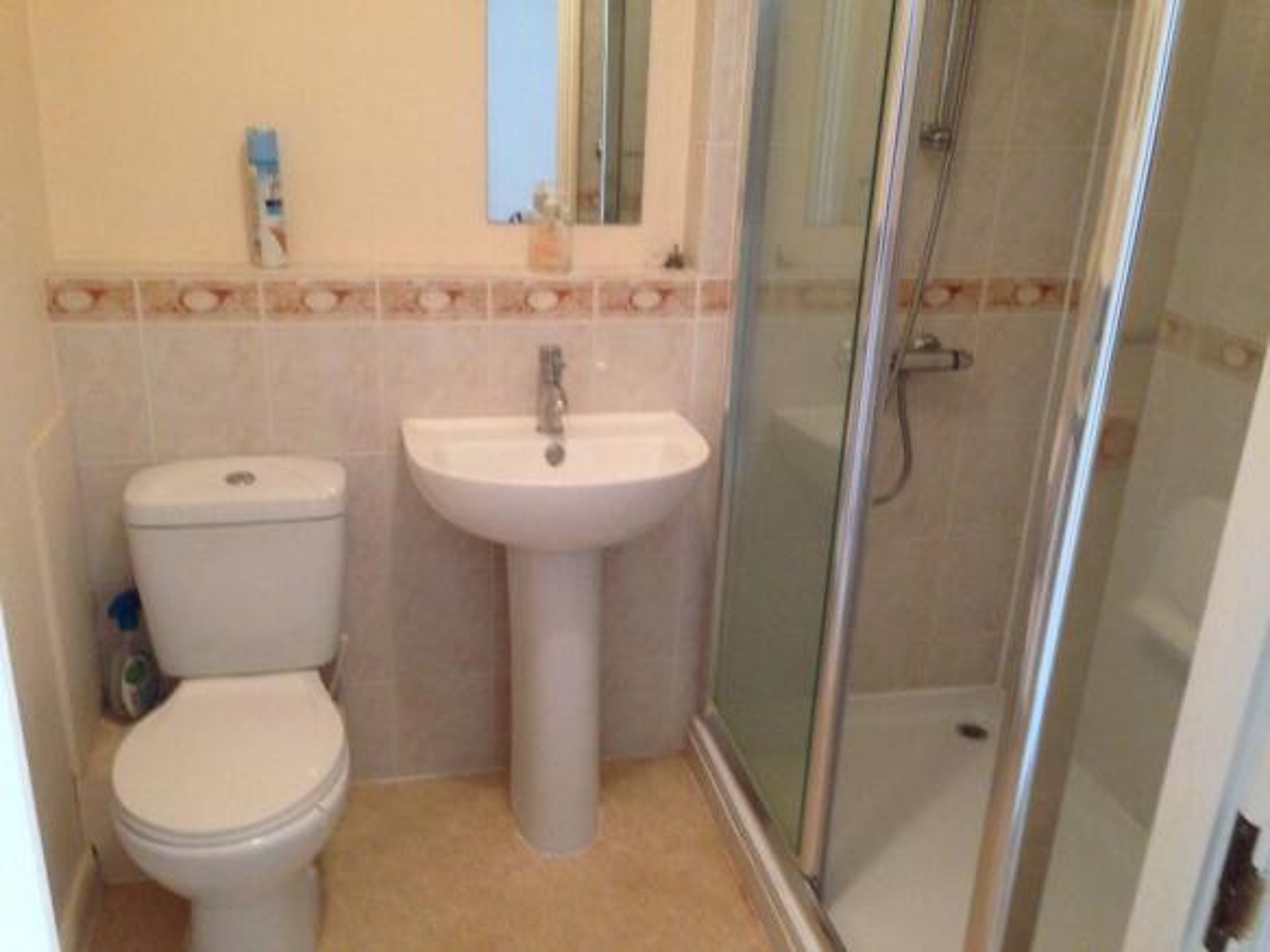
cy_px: 476
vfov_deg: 42.9
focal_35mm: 33
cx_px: 635
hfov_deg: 55.4
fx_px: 1210
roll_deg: -2.7
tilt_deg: -21.5
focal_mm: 4.12
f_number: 2.4
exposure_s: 1/20
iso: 200
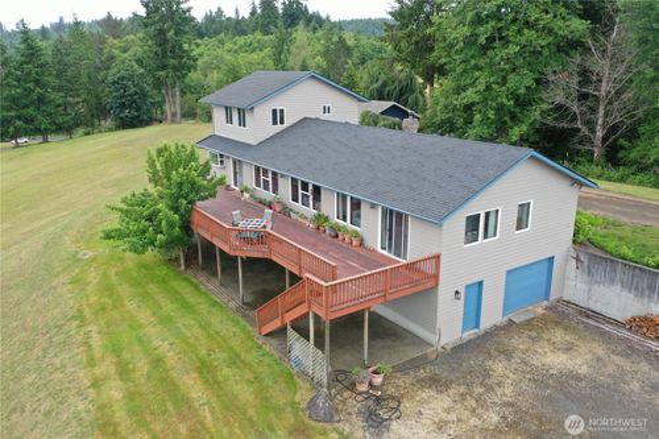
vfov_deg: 46.4
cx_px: 330
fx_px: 512
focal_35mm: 28
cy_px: 220
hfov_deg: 65.5
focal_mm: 10.26
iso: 100
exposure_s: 1/120
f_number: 4.5
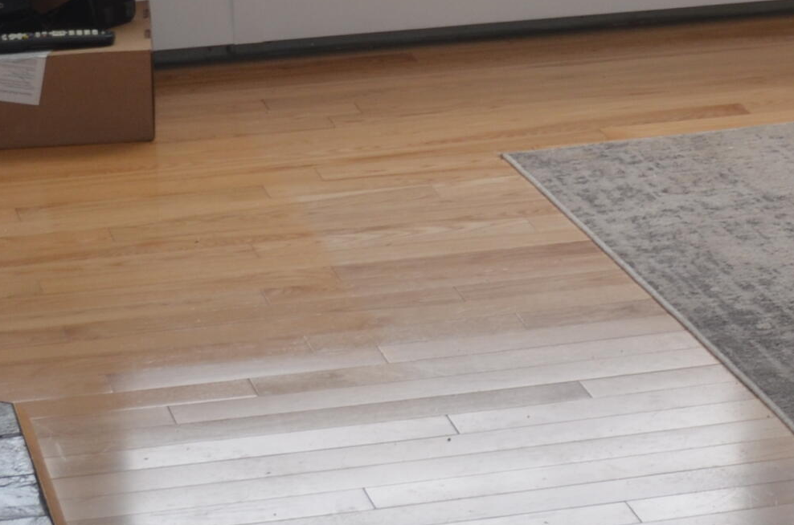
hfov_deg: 12.1
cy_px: -253
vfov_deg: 8.2
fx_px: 3609
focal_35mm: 164
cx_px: 1123
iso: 320
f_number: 5
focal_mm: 36
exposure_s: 1/125
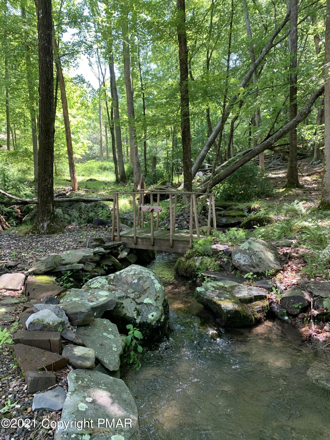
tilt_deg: -4.4
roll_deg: +2.0
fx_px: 330
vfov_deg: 67.3
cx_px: 165
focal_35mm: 26
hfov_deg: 53.1
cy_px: 220
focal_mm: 4.25
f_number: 1.8
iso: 64
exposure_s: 1/121
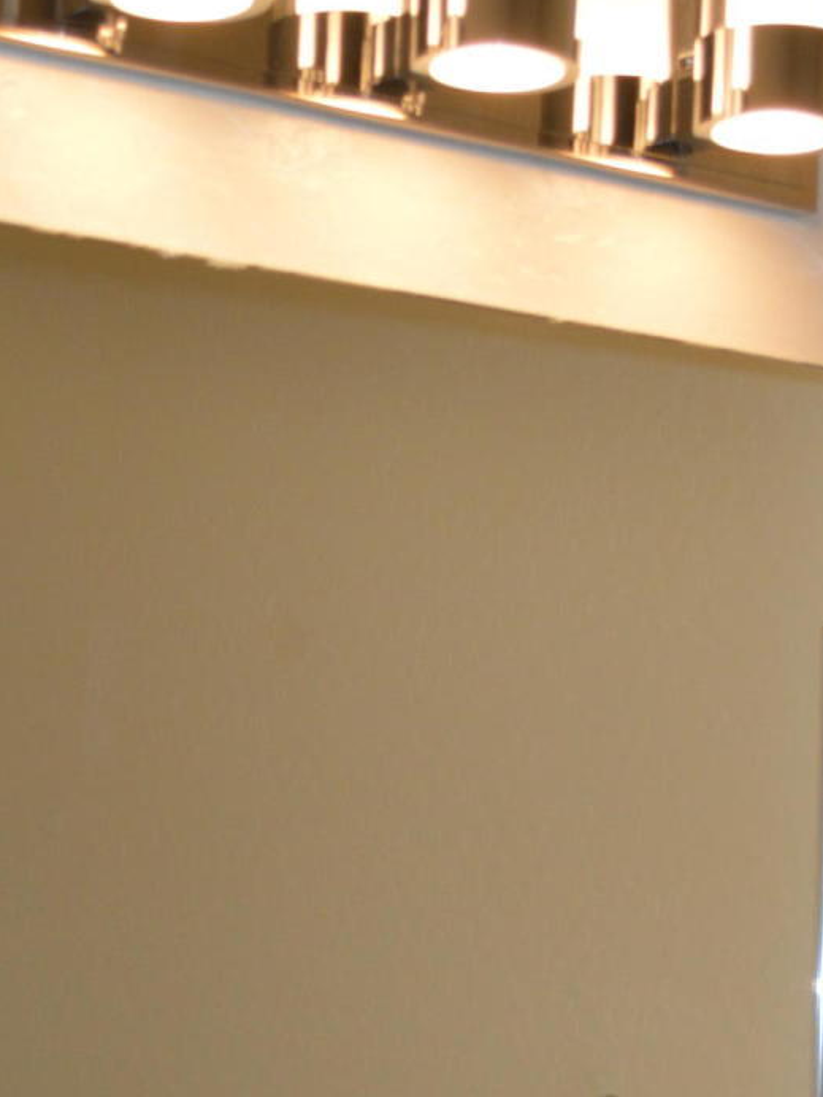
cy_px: 1097
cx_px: 188
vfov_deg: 19.1
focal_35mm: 100
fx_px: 3170
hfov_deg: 14.7
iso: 450
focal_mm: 24
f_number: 4
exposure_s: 1/60
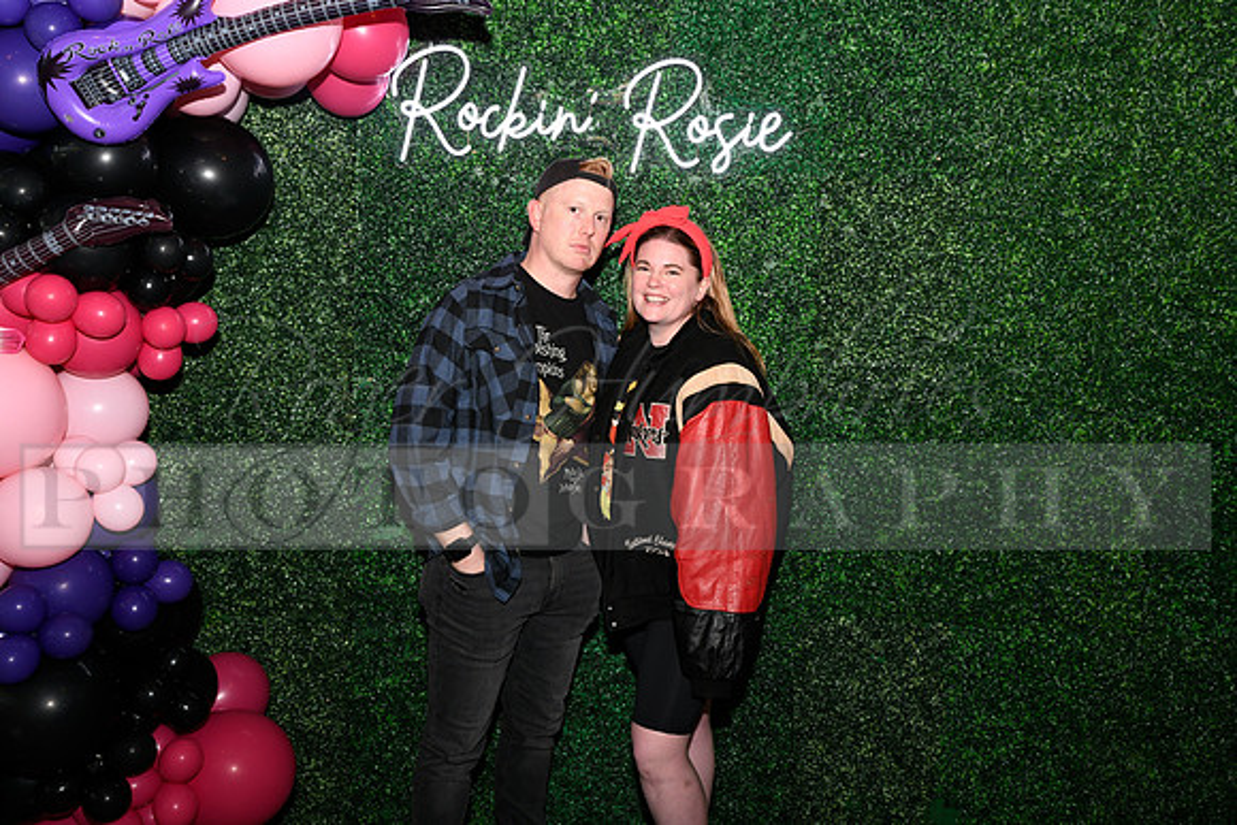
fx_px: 1065
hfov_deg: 60.3
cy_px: 412
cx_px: 618
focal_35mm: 31
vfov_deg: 42.3
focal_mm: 31
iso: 500
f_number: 6.3
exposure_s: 1/60
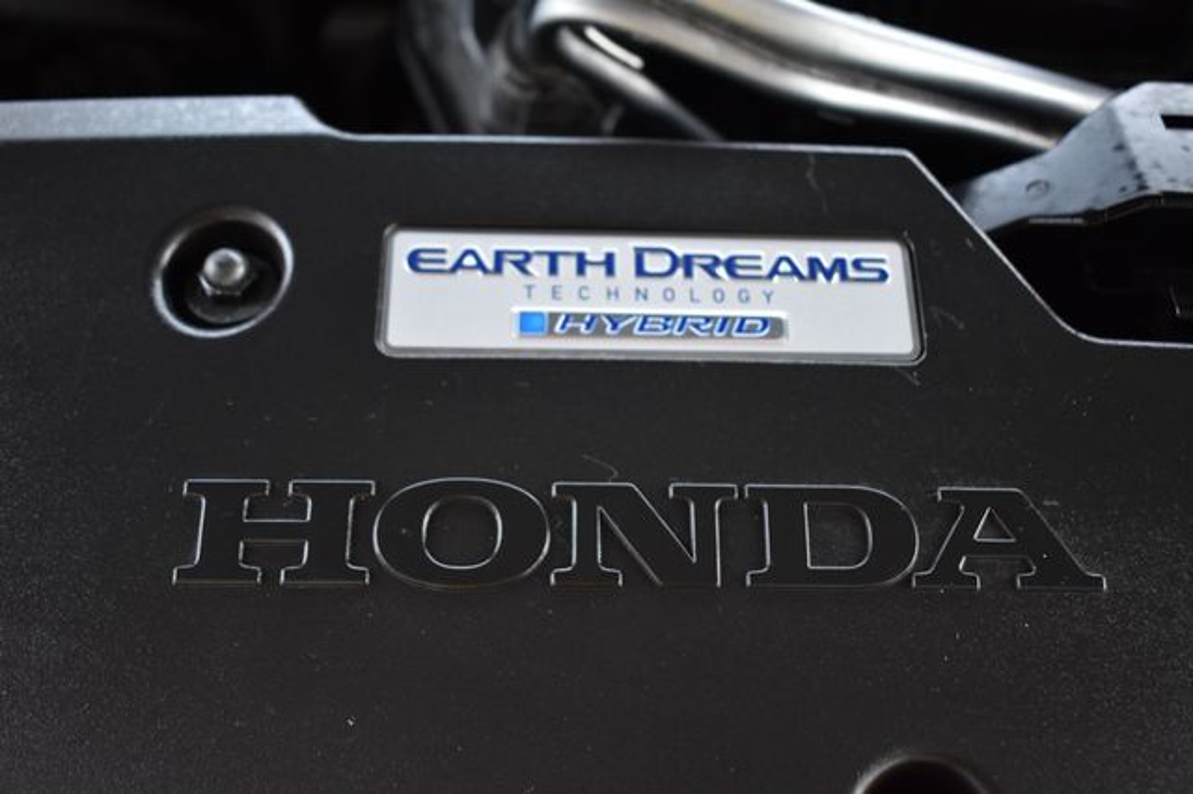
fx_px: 1341
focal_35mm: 40
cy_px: 397
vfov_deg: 33.0
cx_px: 596
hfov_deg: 47.9
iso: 1000
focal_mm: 27
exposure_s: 1/125
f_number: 4
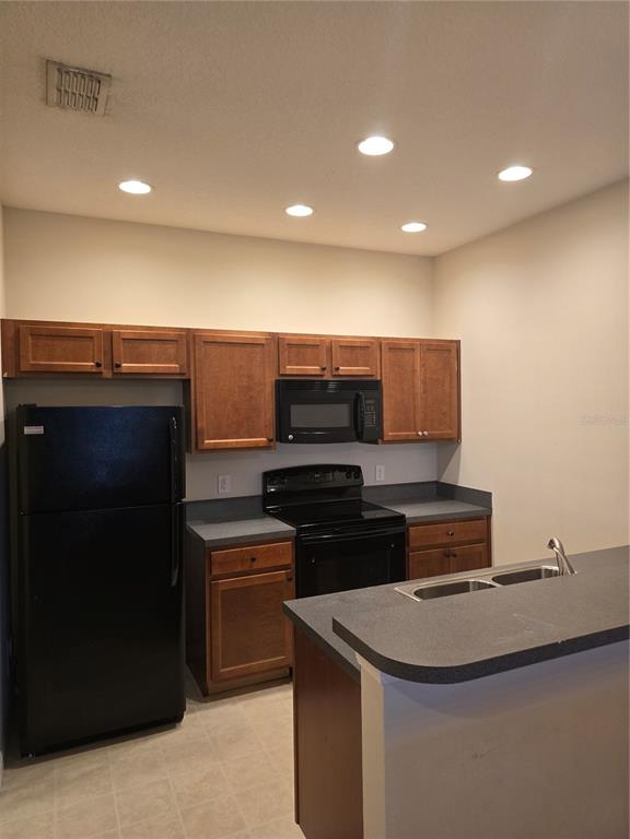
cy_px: 420
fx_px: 558
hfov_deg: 58.9
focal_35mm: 23
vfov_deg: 73.9
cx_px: 315
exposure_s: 1/120
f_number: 1.7
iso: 400
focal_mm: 6.3
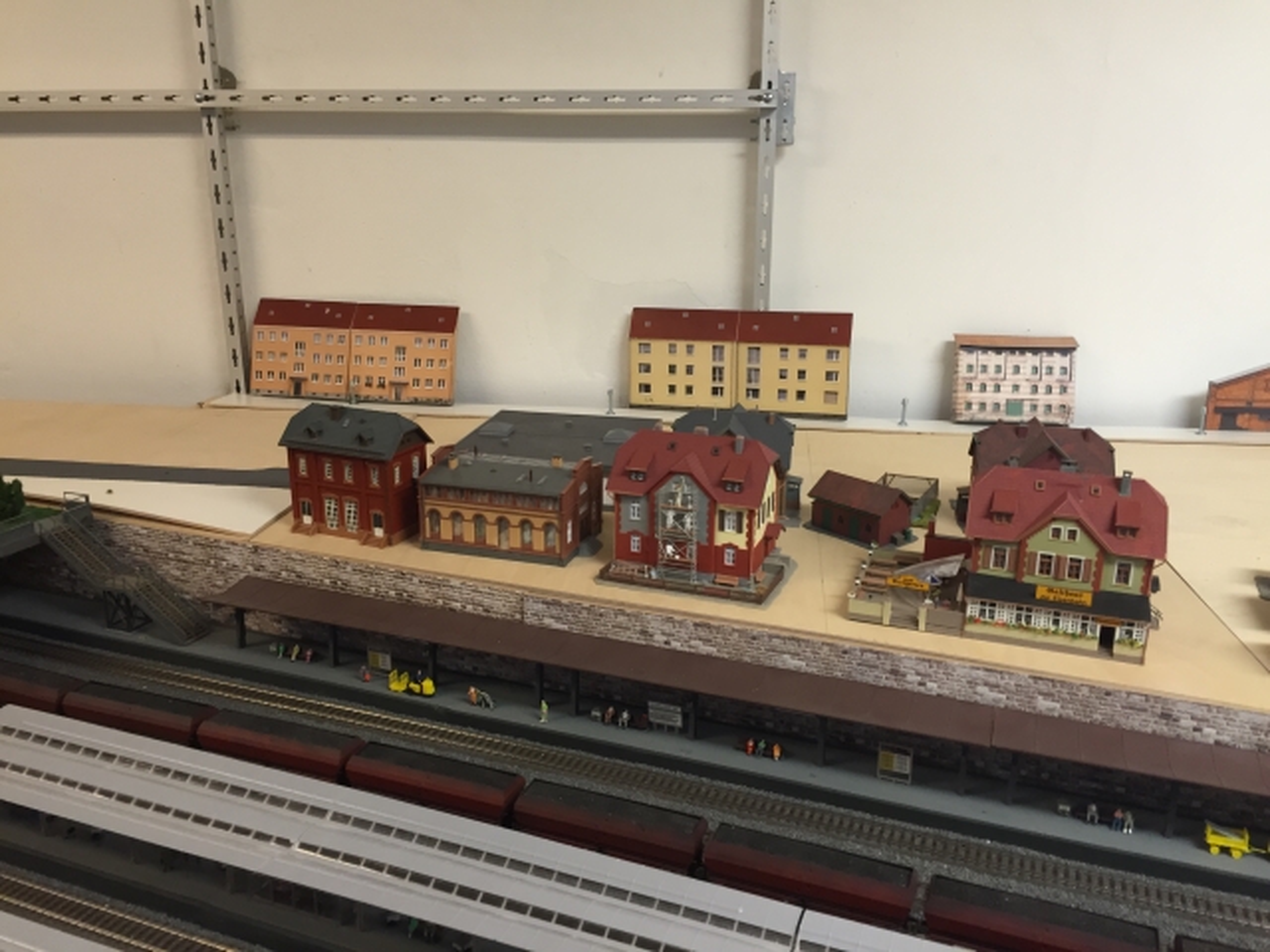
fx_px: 1064
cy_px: 476
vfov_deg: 48.2
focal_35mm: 29
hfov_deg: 61.7
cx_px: 635
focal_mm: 4.15
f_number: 2.2
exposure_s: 1/33
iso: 100
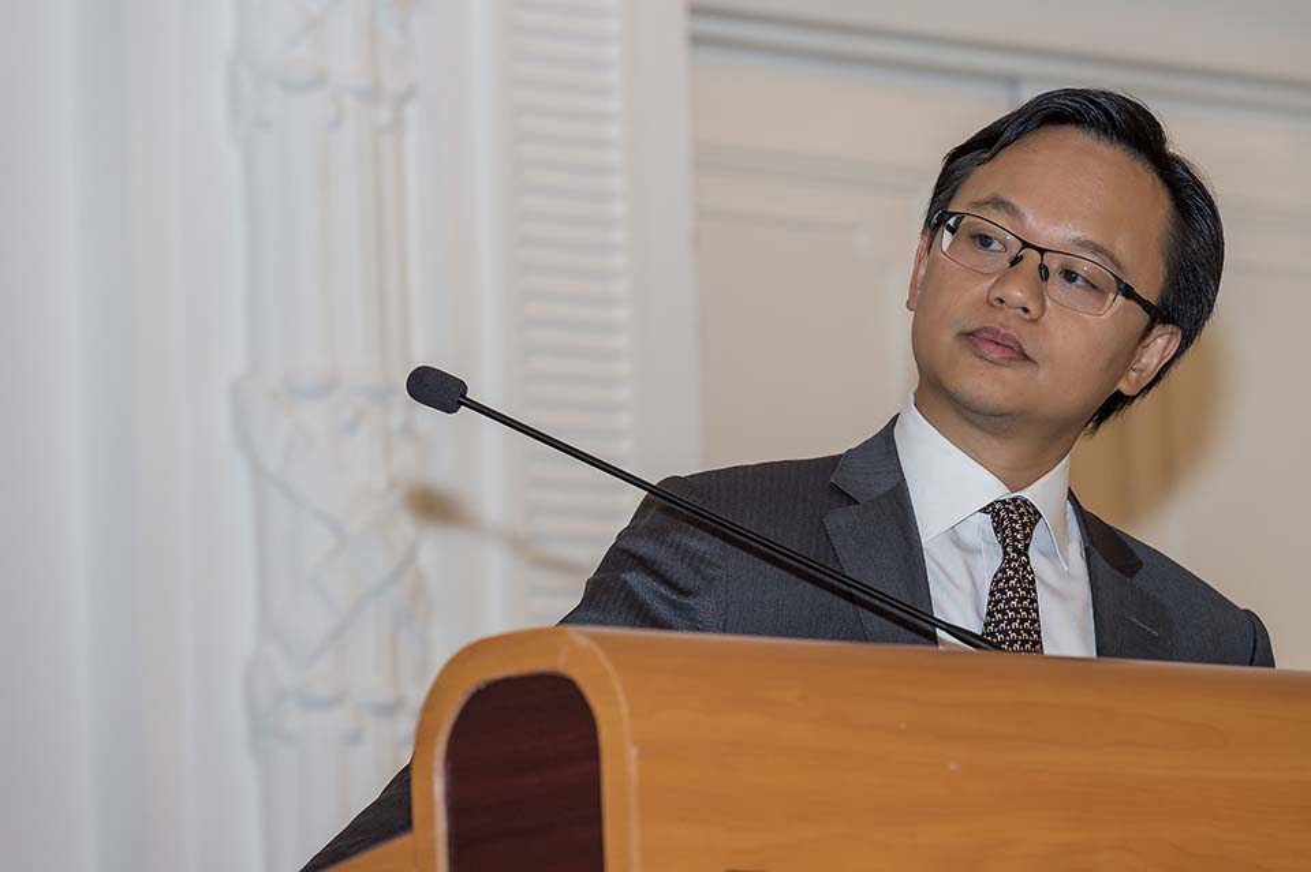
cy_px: 436
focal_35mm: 185
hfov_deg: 11.1
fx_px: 6733
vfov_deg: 7.4
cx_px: 656
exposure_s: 1/60
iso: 800
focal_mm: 185
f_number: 8
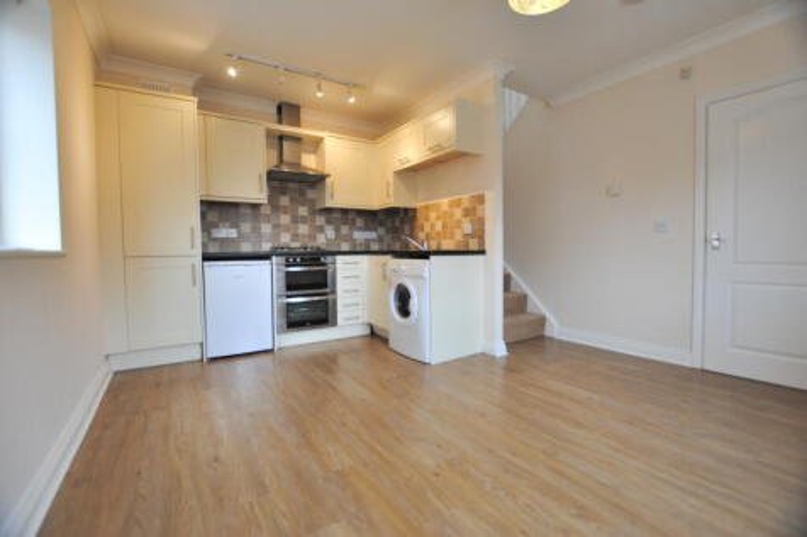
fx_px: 336
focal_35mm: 15
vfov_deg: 77.3
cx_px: 404
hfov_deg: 100.4
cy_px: 268
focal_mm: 10
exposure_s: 1/30
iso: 200
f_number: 3.5
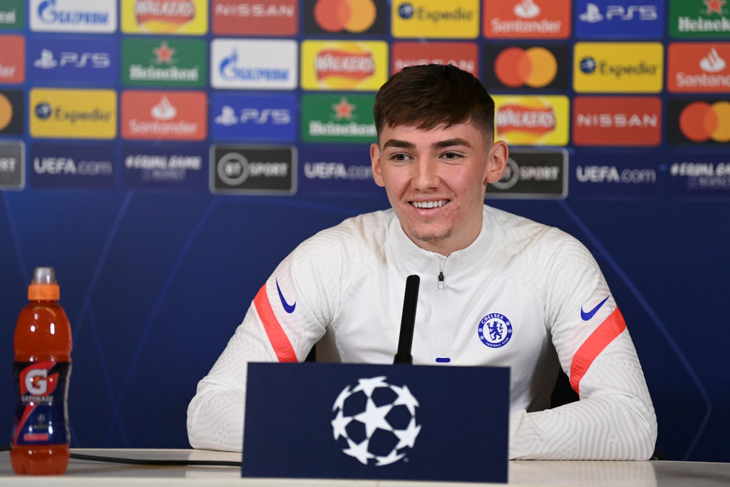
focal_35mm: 180
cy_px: 244
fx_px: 3650
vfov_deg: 7.6
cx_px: 365
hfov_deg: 11.4
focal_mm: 180
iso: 3200
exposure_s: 1/500
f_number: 2.8
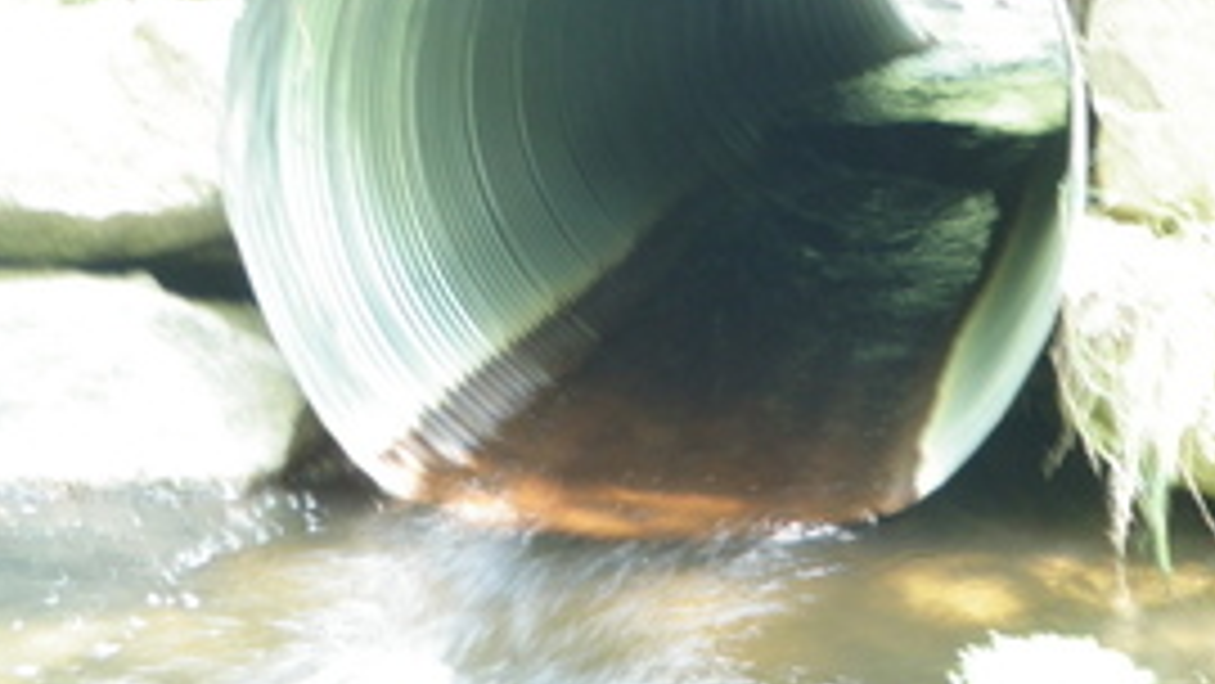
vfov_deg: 20.6
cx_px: 648
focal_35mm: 58
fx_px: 1869
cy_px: 176
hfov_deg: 36.0
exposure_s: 1/3
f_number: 4.1
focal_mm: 6.53
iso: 100
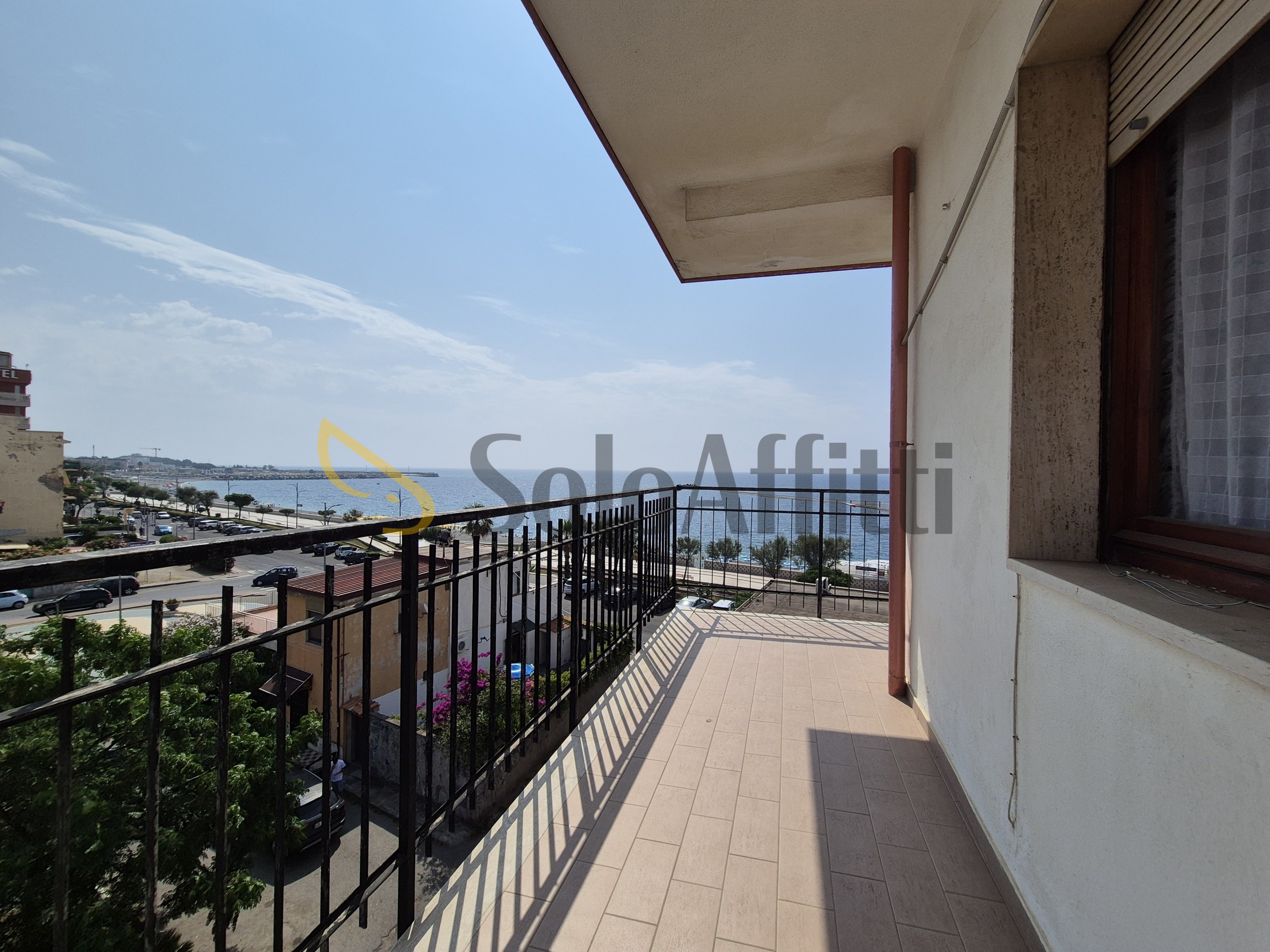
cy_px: 476
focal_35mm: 13
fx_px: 477
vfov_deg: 89.9
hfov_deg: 106.2
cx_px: 635
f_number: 2.2
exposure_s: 1/6272
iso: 50
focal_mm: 2.2
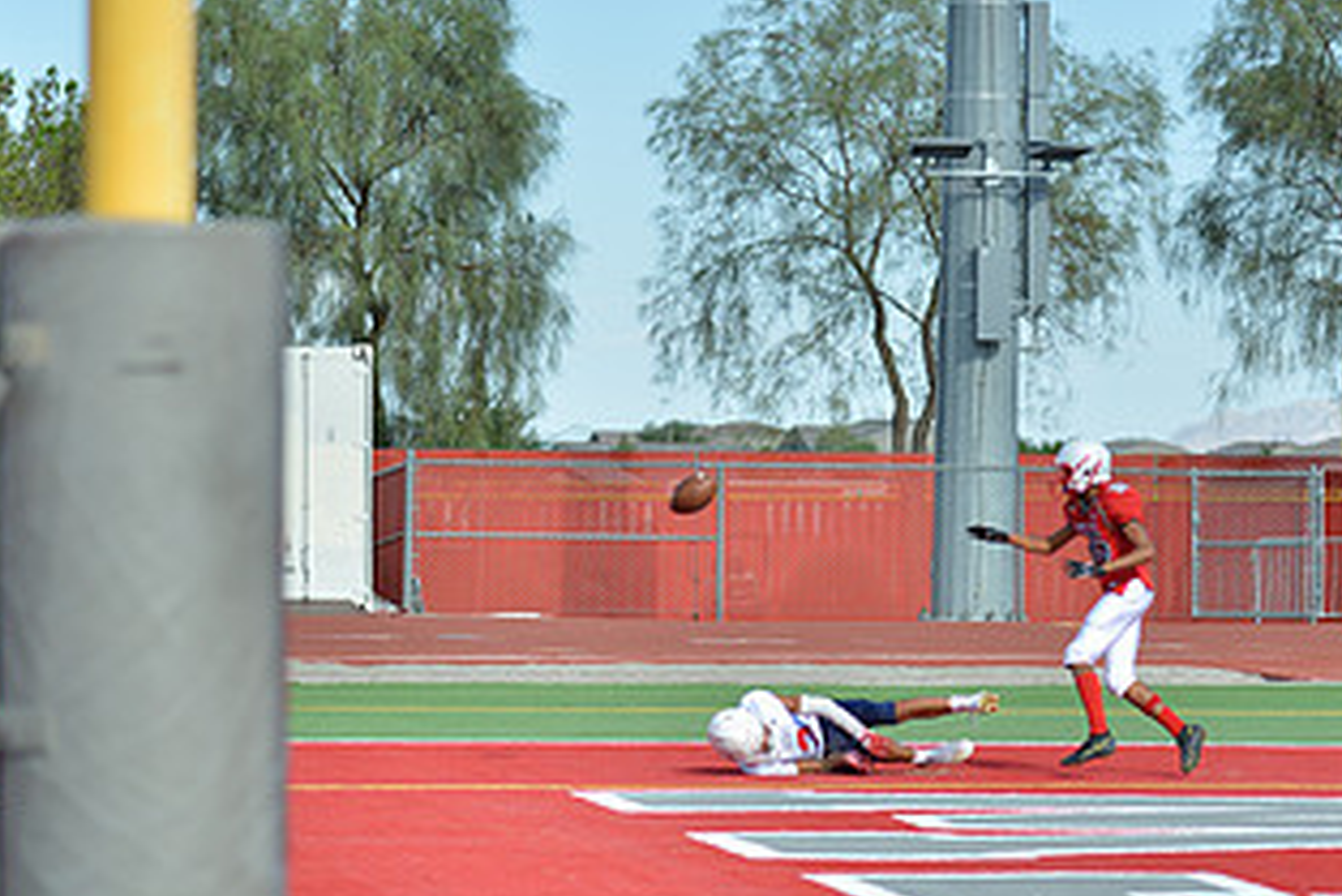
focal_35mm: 167
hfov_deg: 12.3
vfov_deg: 8.2
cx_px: 823
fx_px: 6228
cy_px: 688
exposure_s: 1/1600
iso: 100
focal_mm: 90
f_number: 2.8
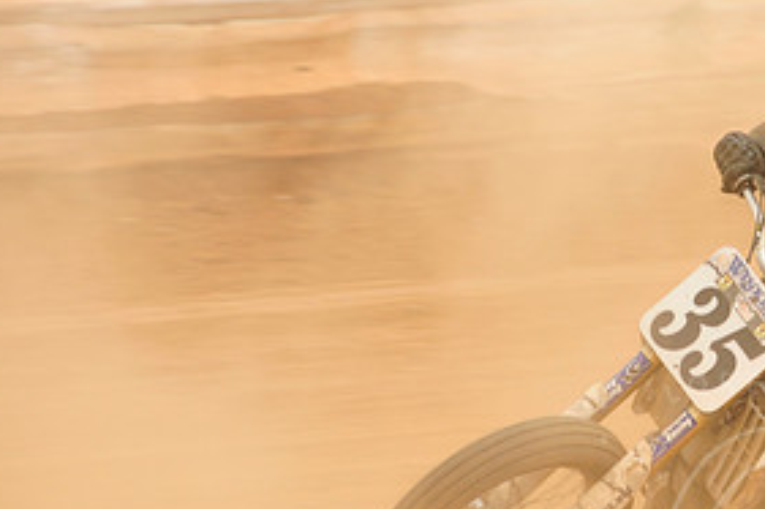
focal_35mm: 413
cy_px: 286
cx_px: 727
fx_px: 8771
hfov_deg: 5.0
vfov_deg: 3.3
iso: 800
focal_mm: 200
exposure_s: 1/400
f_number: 8
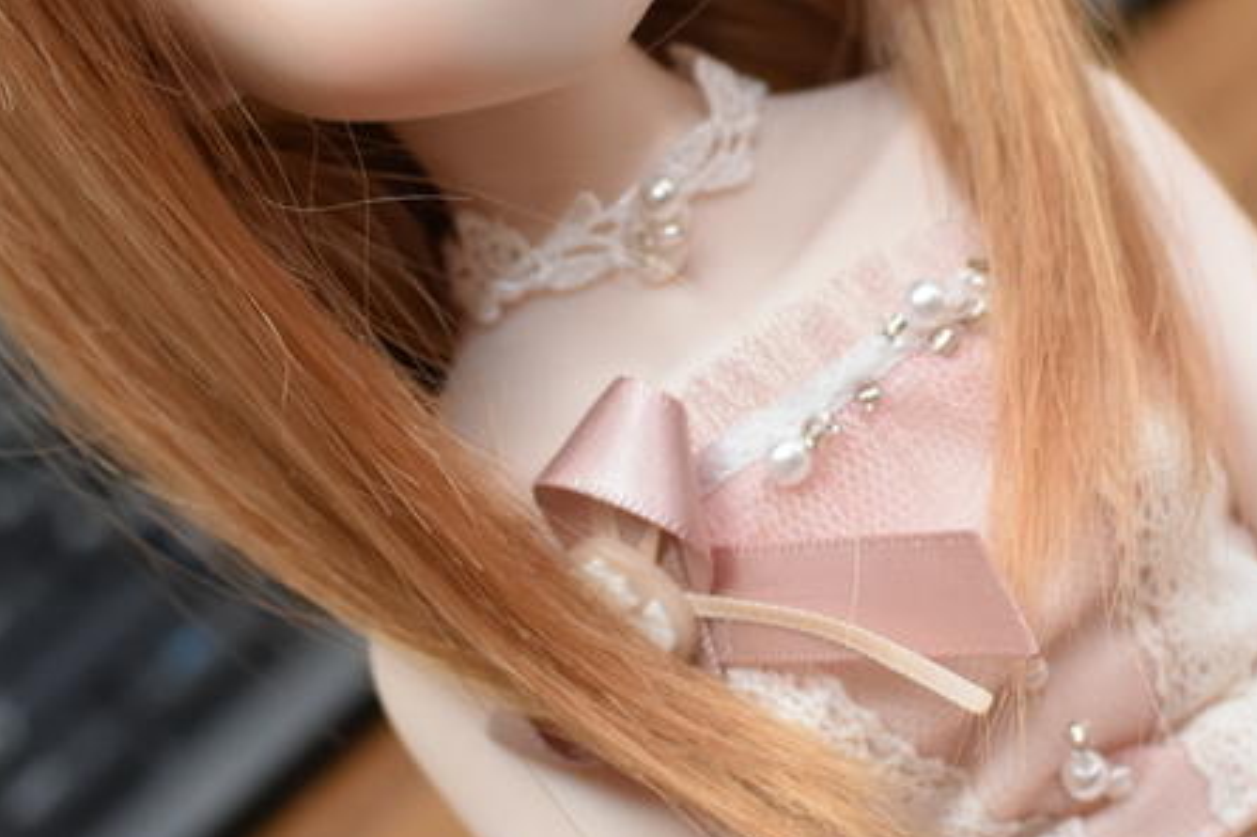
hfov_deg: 14.4
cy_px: 313
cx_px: 1048
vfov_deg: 9.7
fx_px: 4933
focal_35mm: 141
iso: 800
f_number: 3.5
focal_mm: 35
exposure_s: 1/60
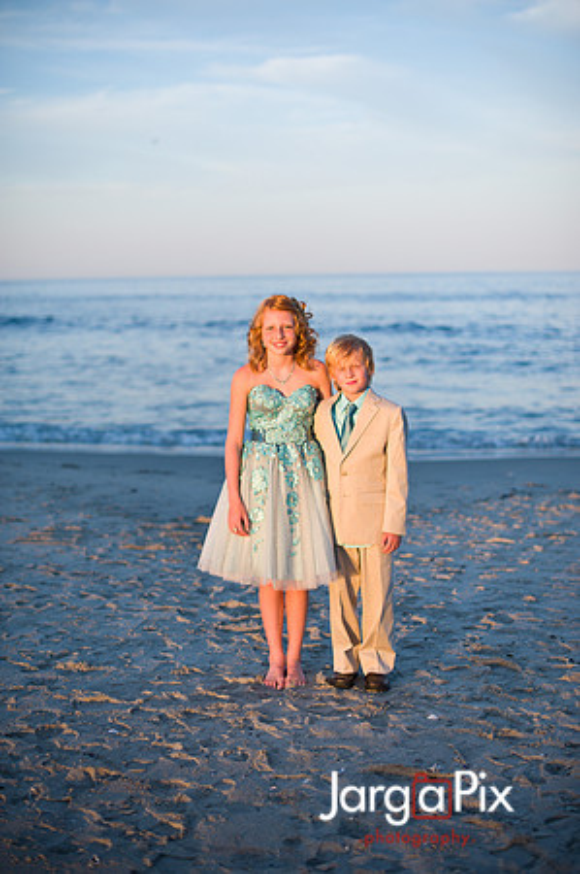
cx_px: 290
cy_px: 437
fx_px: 1211
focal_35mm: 50
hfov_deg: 26.9
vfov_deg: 39.6
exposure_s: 1/1600
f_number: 2
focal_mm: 50
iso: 160
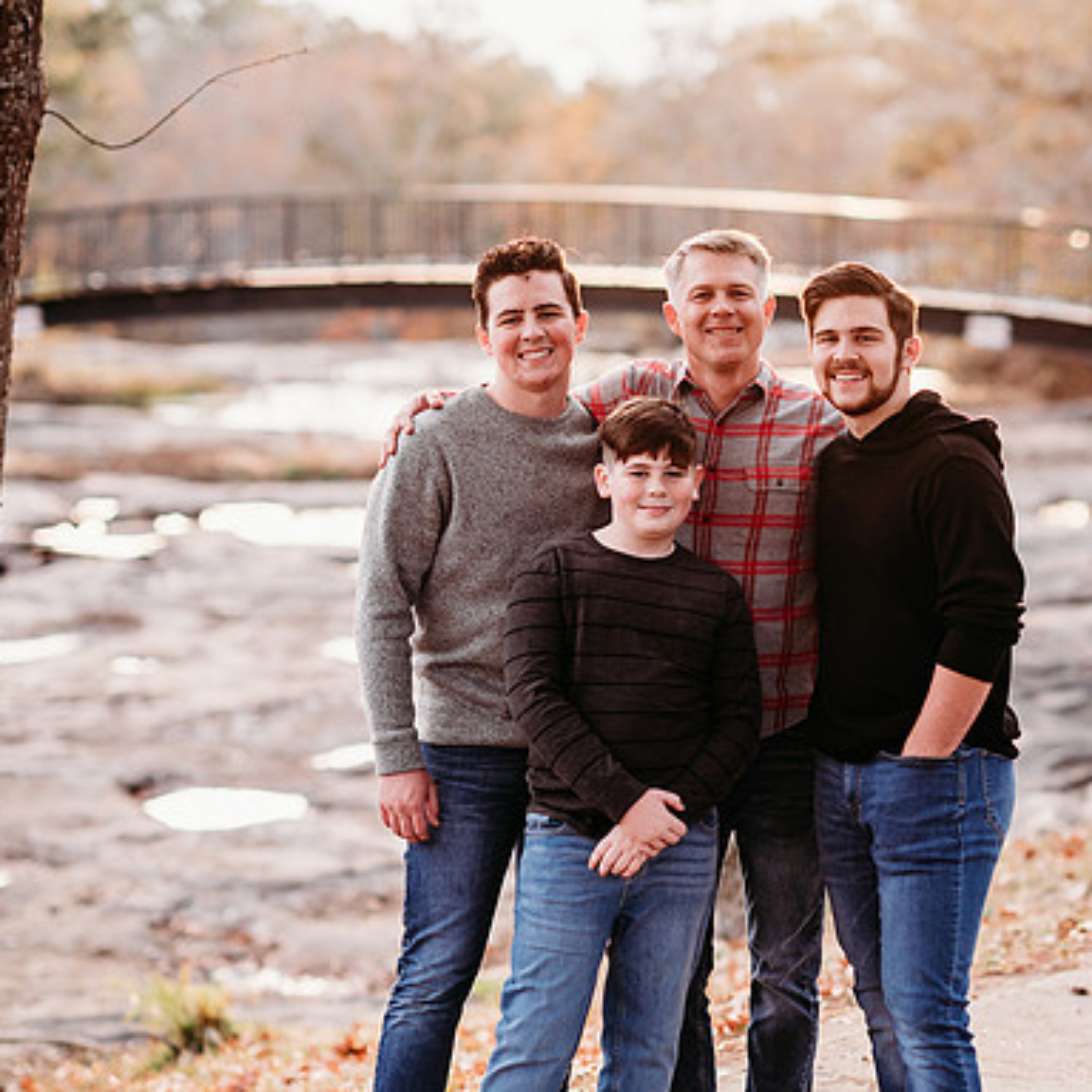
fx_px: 3890
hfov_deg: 16.0
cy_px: 545
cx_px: 700
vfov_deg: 16.0
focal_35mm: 109
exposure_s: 1/400
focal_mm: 85
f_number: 2.2
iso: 320
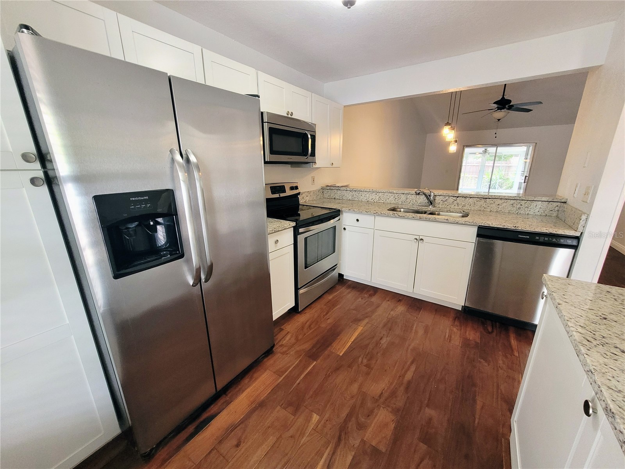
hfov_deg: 106.2
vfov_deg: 89.9
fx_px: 235
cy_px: 234
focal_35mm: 13
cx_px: 312
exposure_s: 1/40
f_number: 2.2
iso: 320
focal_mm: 1.74
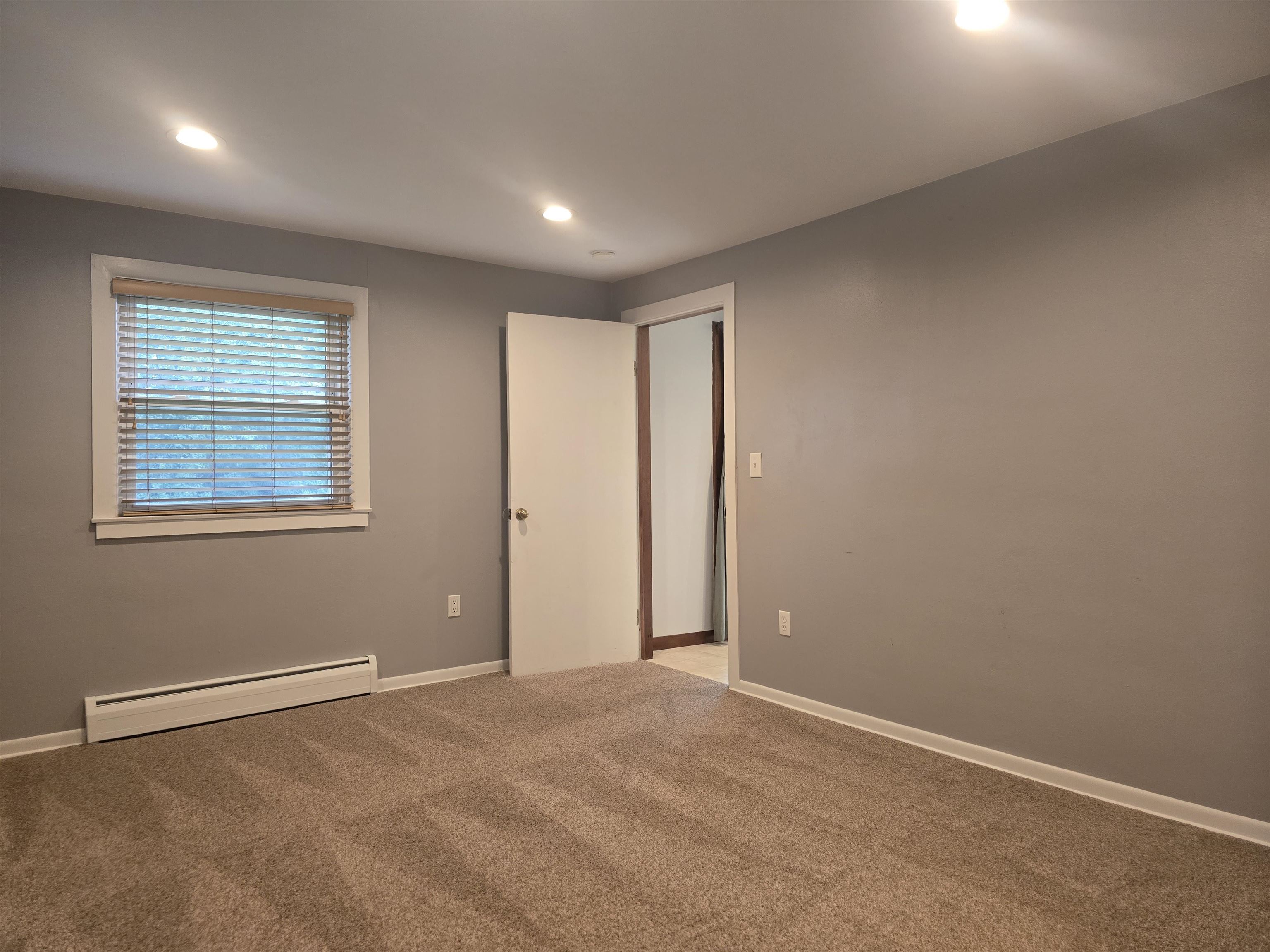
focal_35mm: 23
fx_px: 844
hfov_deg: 73.9
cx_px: 635
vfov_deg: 58.9
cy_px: 476
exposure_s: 1/120
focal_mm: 6.3
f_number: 1.7
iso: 400
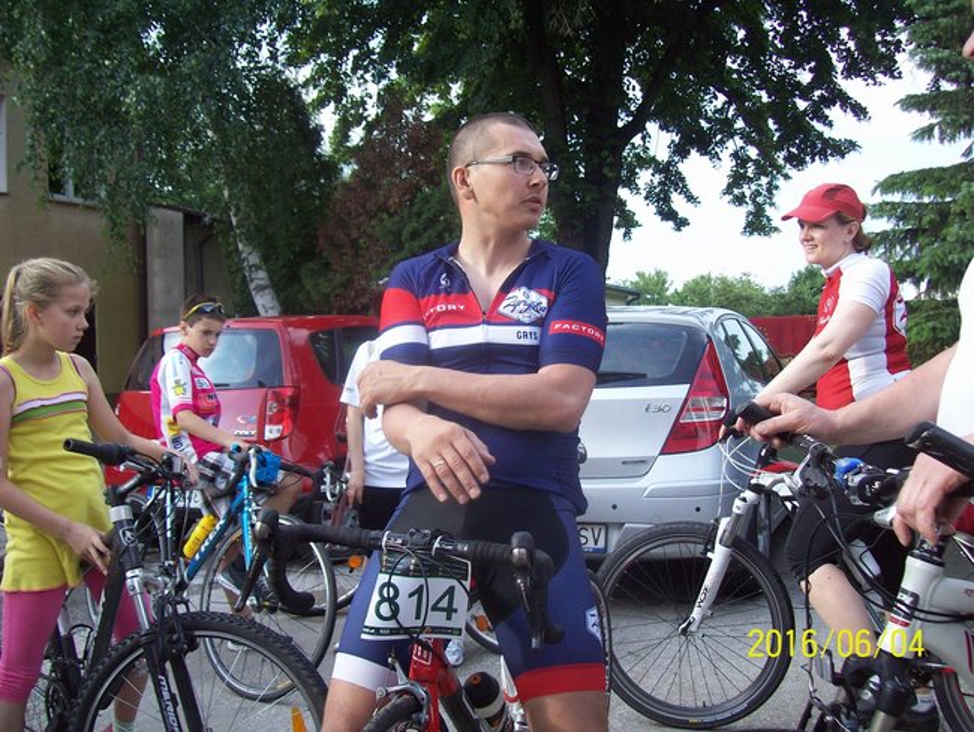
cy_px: 366
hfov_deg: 51.3
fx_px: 1013
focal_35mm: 36
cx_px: 487
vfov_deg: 39.7
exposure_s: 1/224
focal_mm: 6
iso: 80
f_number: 2.7
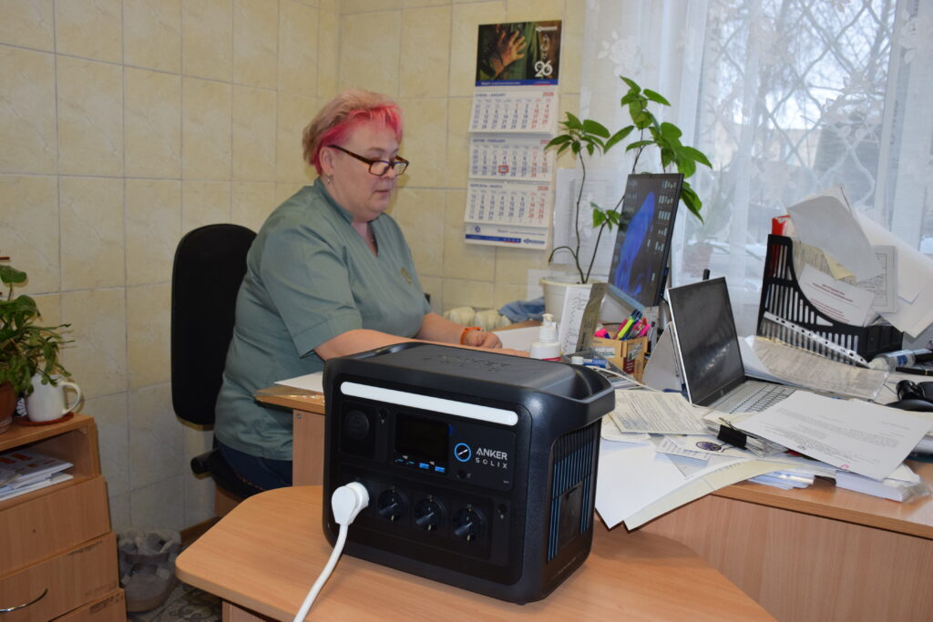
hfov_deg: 55.1
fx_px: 894
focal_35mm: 34
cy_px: 311
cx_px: 466
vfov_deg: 38.4
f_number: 5
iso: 800
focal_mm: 23
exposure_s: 1/100
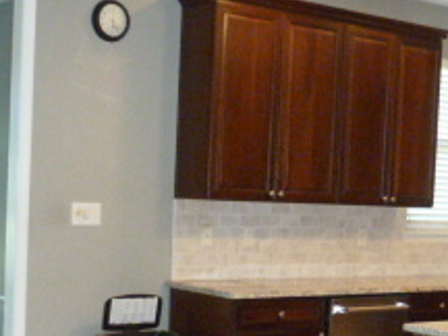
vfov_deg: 20.6
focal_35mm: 71
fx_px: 919
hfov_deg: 27.4
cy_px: 243
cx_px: 253
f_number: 3.3
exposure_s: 1/60
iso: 640
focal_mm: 4.3
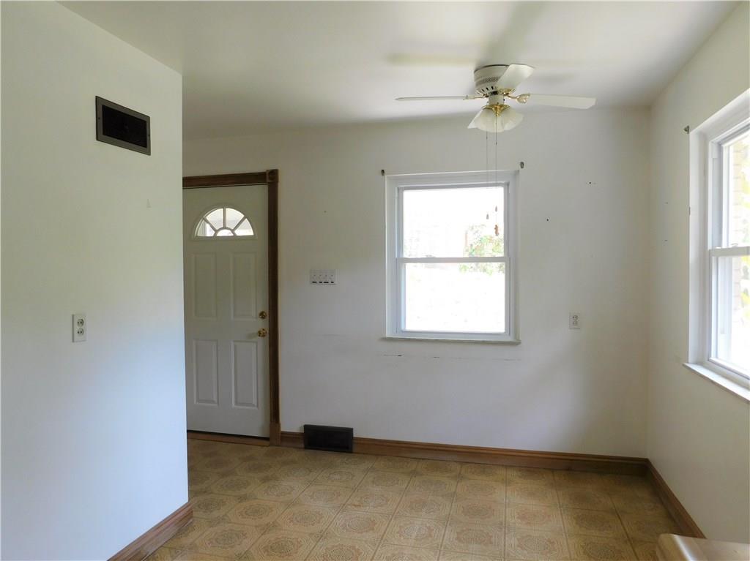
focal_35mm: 23
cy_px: 280
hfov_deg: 74.0
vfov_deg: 58.8
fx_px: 498
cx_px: 375
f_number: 3
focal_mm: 4
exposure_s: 1/60
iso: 125
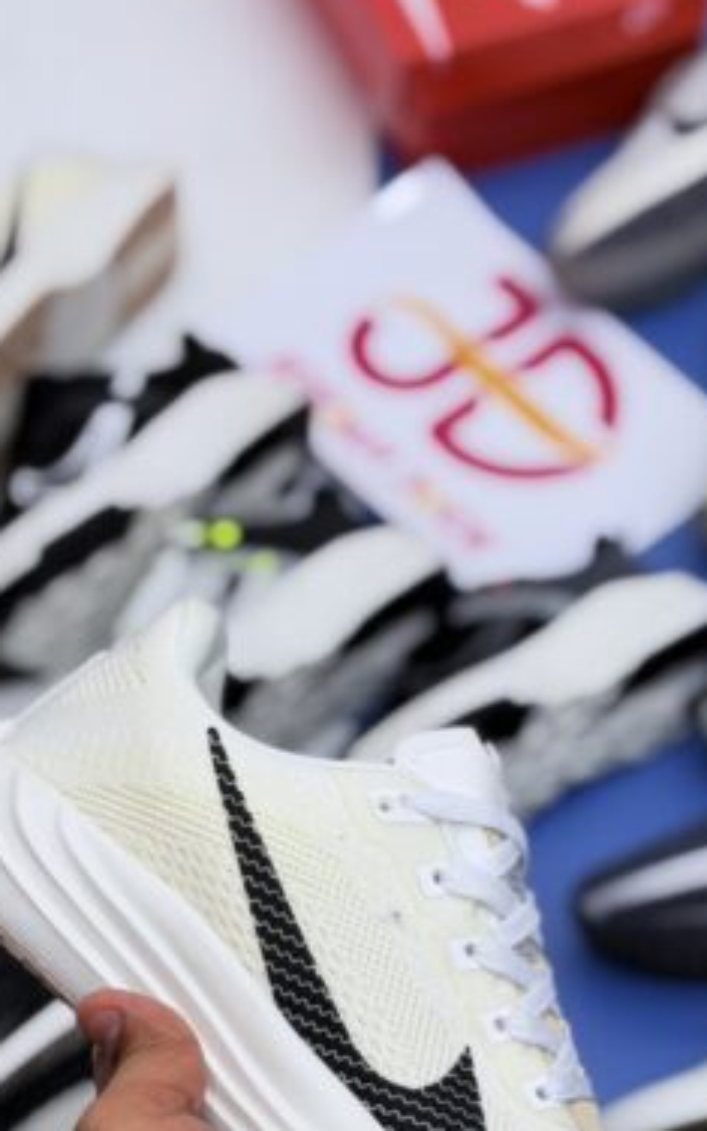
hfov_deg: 16.7
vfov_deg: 26.2
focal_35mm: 78
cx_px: 393
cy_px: 829
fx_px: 2405
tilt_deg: -57.7
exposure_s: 1/463
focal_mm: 6.76
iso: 64
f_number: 1.78
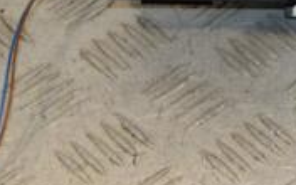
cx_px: 405
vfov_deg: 5.9
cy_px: -86
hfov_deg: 9.4
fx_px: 1767
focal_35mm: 219
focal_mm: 42
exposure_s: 1/200
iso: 800
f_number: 7.1
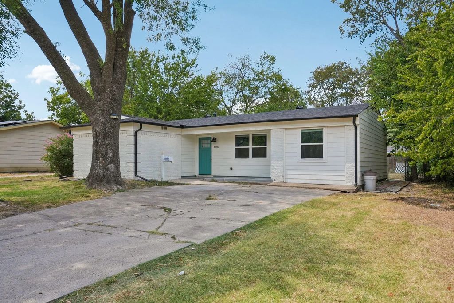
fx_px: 328
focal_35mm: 26
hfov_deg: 69.4
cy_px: 152
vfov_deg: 49.6
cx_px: 227
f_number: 8
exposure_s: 1/160
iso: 100
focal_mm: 26
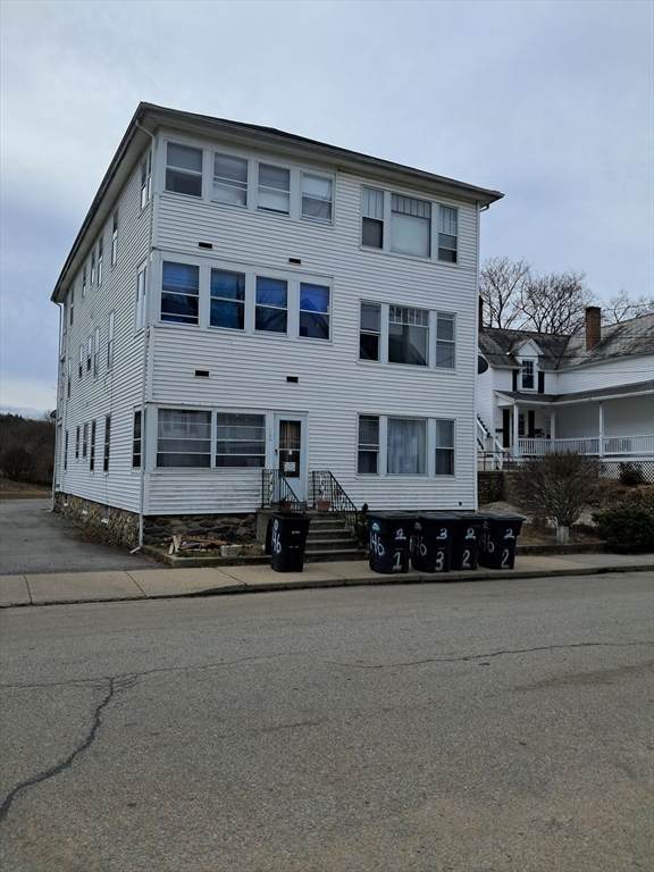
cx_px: 327
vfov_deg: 65.3
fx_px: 680
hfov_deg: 51.4
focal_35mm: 27
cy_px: 436
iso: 50
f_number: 1.8
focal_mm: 4
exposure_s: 1/973
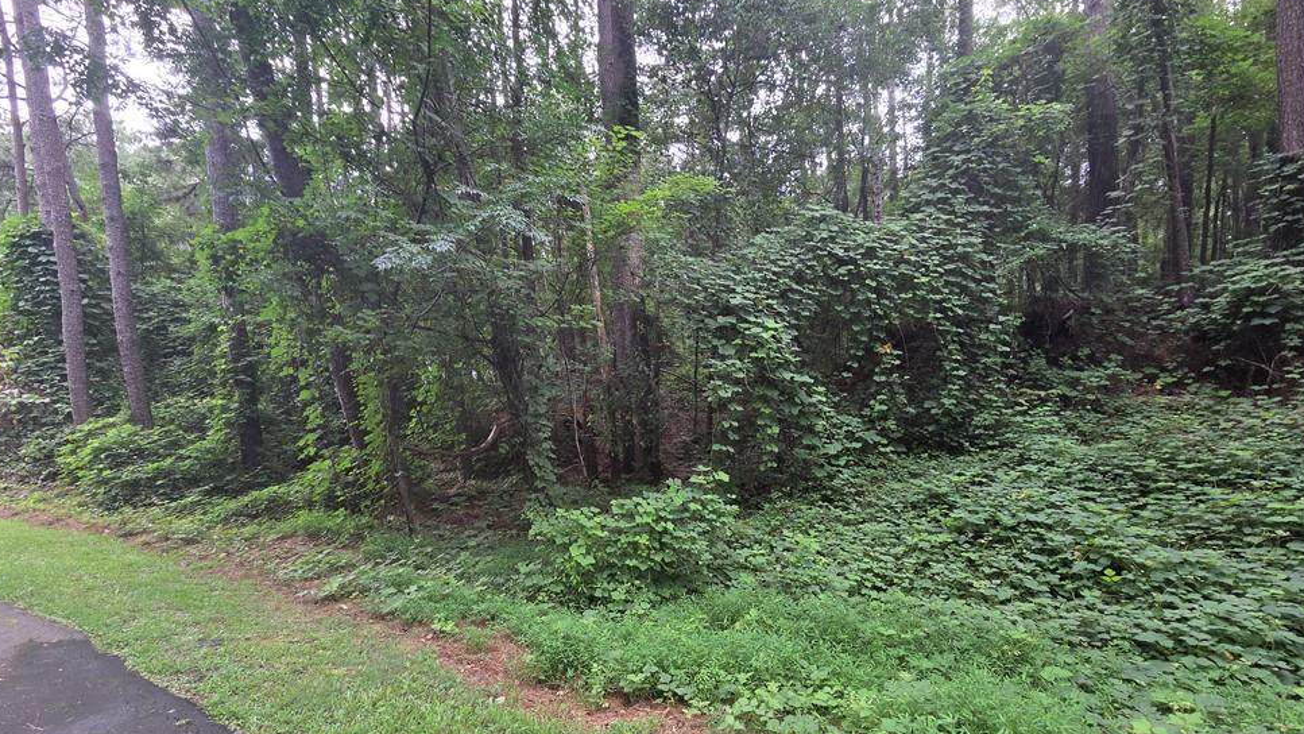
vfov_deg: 69.2
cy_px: 465
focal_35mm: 15
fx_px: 519
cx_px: 670
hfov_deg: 103.0
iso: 80
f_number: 2.2
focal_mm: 2.2
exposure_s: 1/120
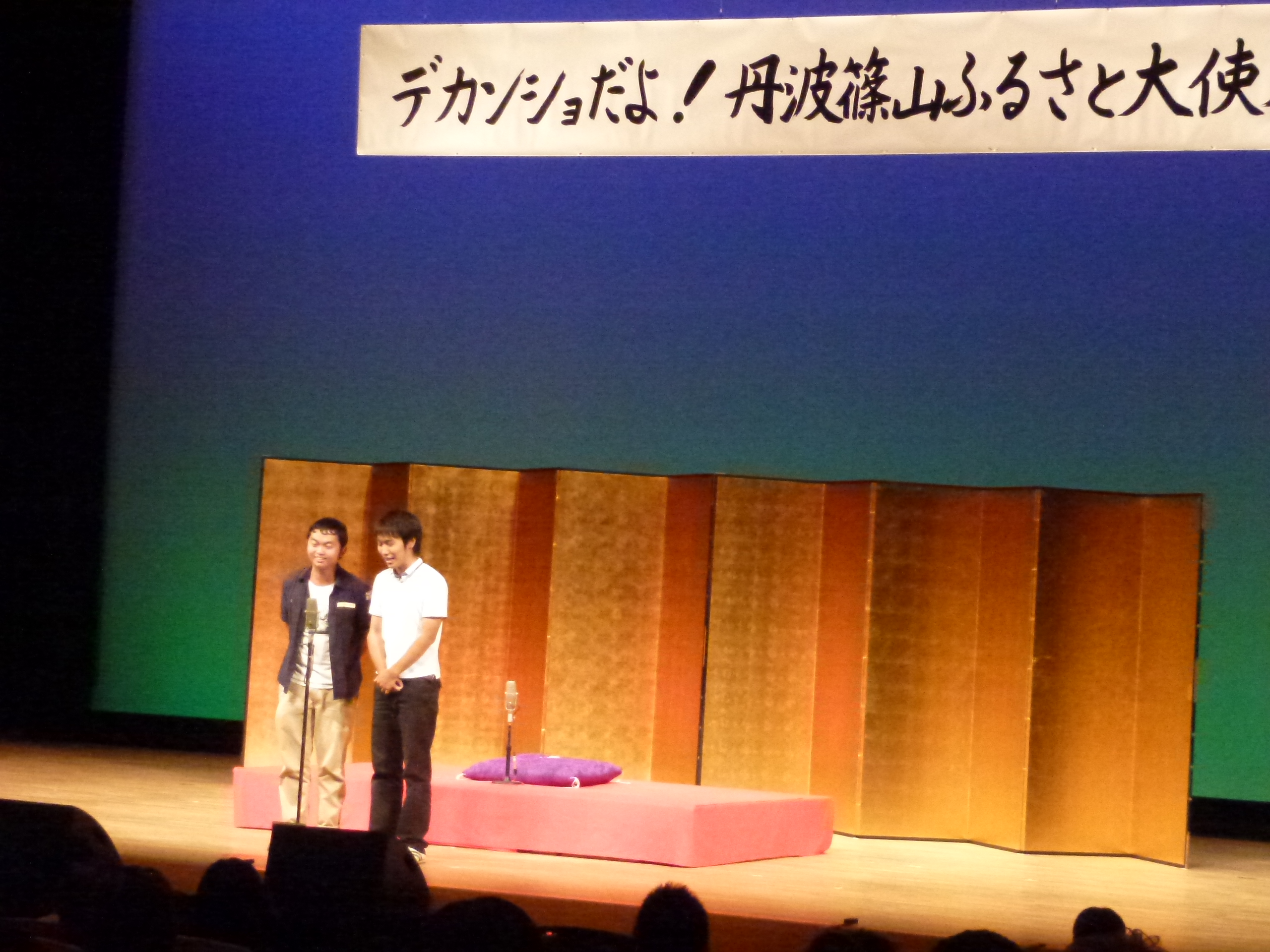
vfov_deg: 16.6
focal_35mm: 89
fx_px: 3265
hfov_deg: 22.0
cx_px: 635
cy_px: 476
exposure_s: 1/100
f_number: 4.9
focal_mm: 16
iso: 1600
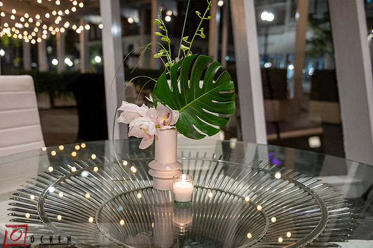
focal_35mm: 33
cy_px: 136
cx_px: 182
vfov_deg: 40.4
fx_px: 337
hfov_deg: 57.9
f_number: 2.8
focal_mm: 29
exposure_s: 1/100
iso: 1600
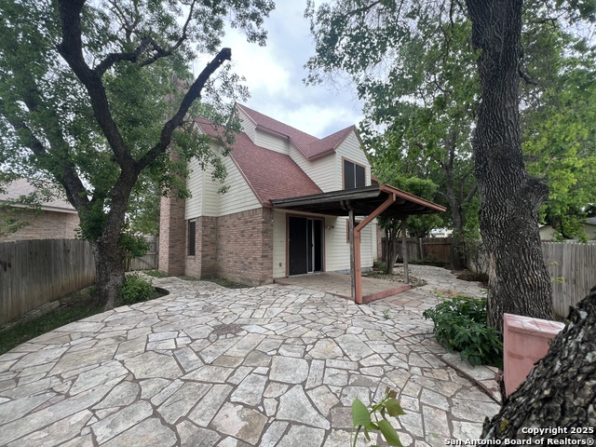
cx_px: 298
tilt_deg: +4.8
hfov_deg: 106.2
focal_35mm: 13
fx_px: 224
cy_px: 224
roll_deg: +0.5
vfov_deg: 89.9
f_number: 1.8
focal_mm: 1.57
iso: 32
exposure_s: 1/339
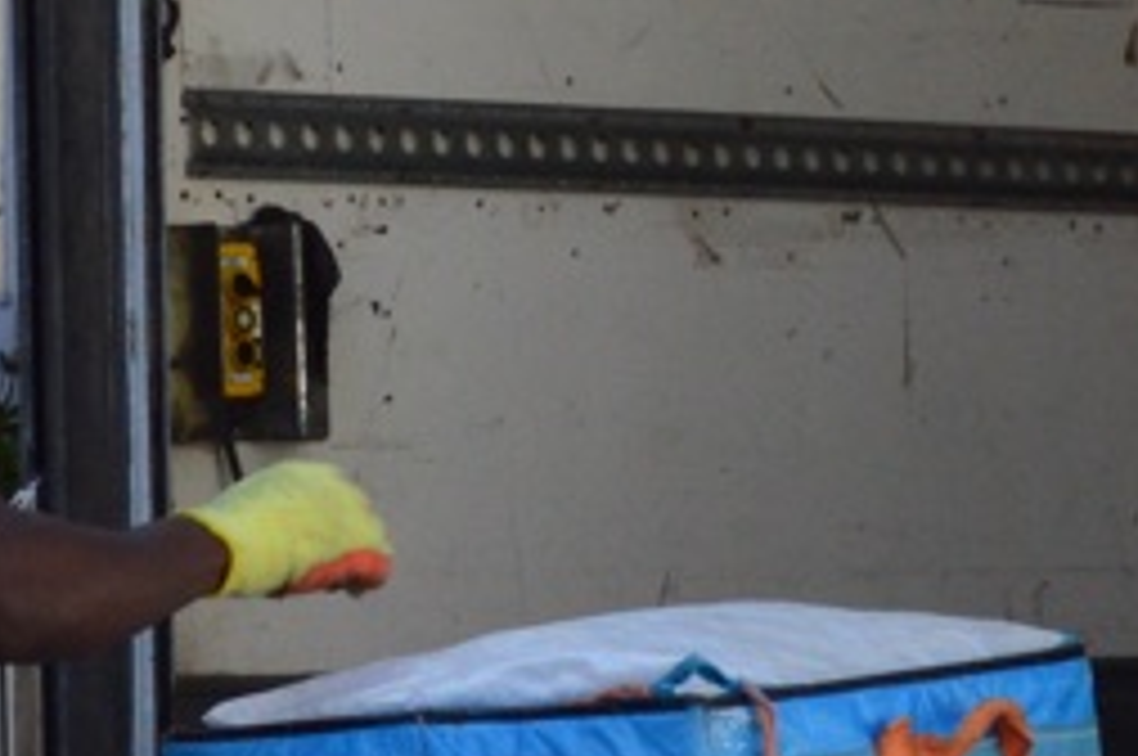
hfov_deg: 7.7
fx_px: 8398
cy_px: 230
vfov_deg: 5.2
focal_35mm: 266
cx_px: 1116
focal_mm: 28
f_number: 10
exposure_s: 1/320
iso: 400
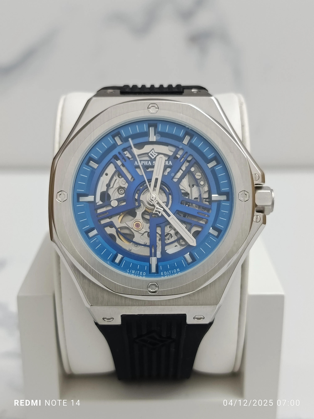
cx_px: 157
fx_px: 581
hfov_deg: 30.3
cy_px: 210
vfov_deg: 39.7
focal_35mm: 48
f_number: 1.7
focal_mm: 5.24
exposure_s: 1/100
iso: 444
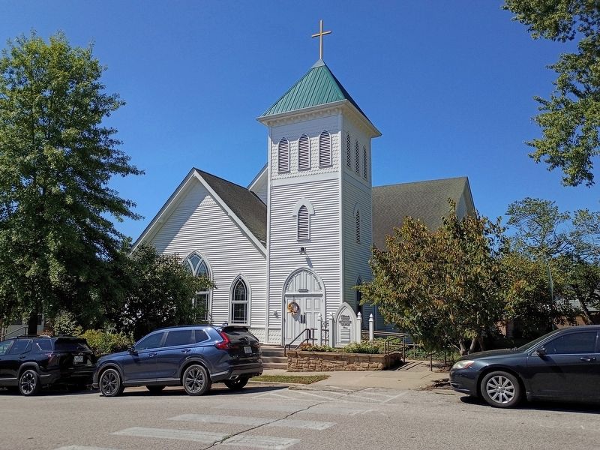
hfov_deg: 61.7
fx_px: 503
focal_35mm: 29
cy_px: 225
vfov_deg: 48.2
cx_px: 300
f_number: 1.8
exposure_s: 1/1401
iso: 102
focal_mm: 4.27
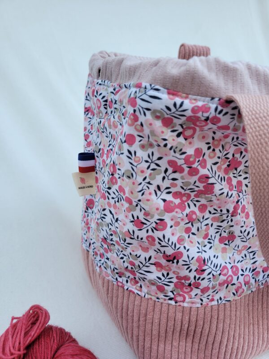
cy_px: 180
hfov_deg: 53.1
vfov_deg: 67.3
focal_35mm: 26
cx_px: 134
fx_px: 269
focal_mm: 5.4
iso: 50
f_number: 1.8
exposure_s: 1/120
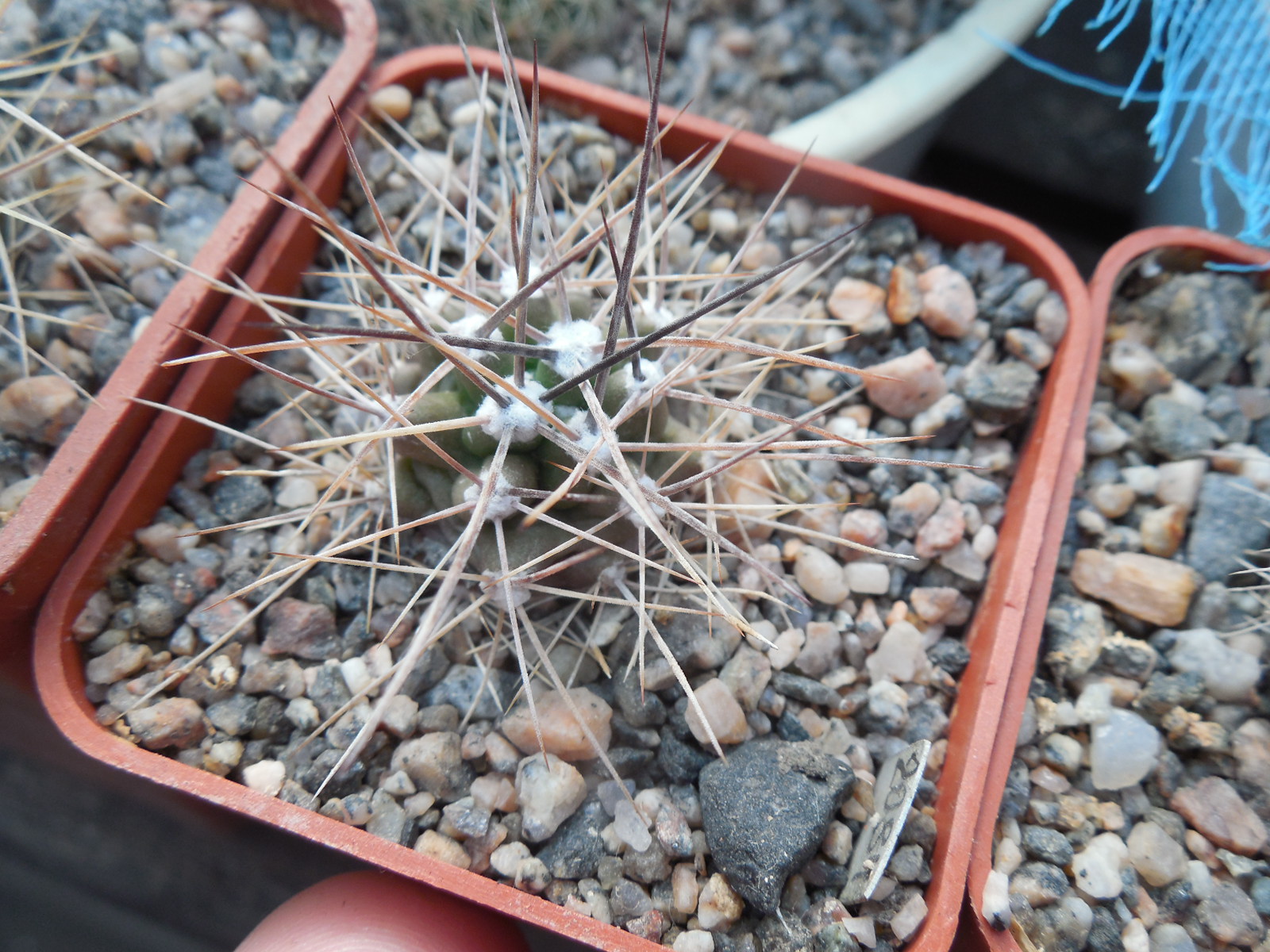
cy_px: 476
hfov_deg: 58.4
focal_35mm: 31
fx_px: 1137
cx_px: 635
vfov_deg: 45.4
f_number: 3.6
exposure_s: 1/160
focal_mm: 5.6
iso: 125
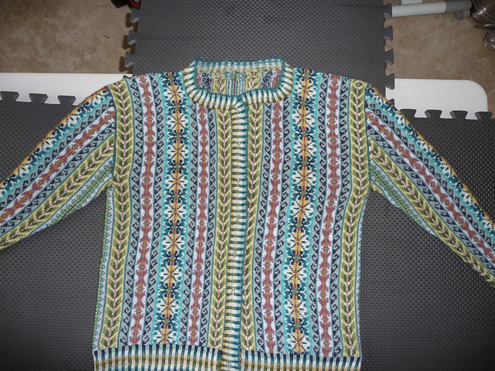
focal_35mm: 28
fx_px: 400
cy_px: 186
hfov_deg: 63.4
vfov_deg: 49.7
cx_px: 248
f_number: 3.3
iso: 100
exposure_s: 1/30
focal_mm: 4.7
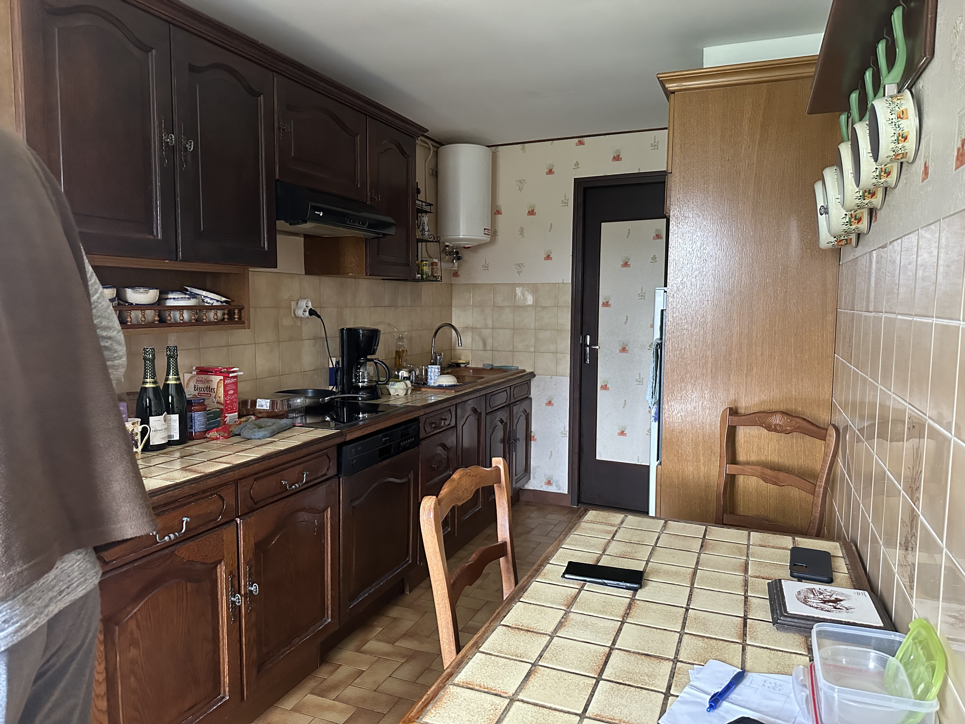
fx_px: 669
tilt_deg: -5.4
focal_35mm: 24
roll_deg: -0.3
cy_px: 362
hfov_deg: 71.6
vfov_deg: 56.8
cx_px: 482
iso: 800
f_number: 1.78
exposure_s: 1/60
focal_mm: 6.86
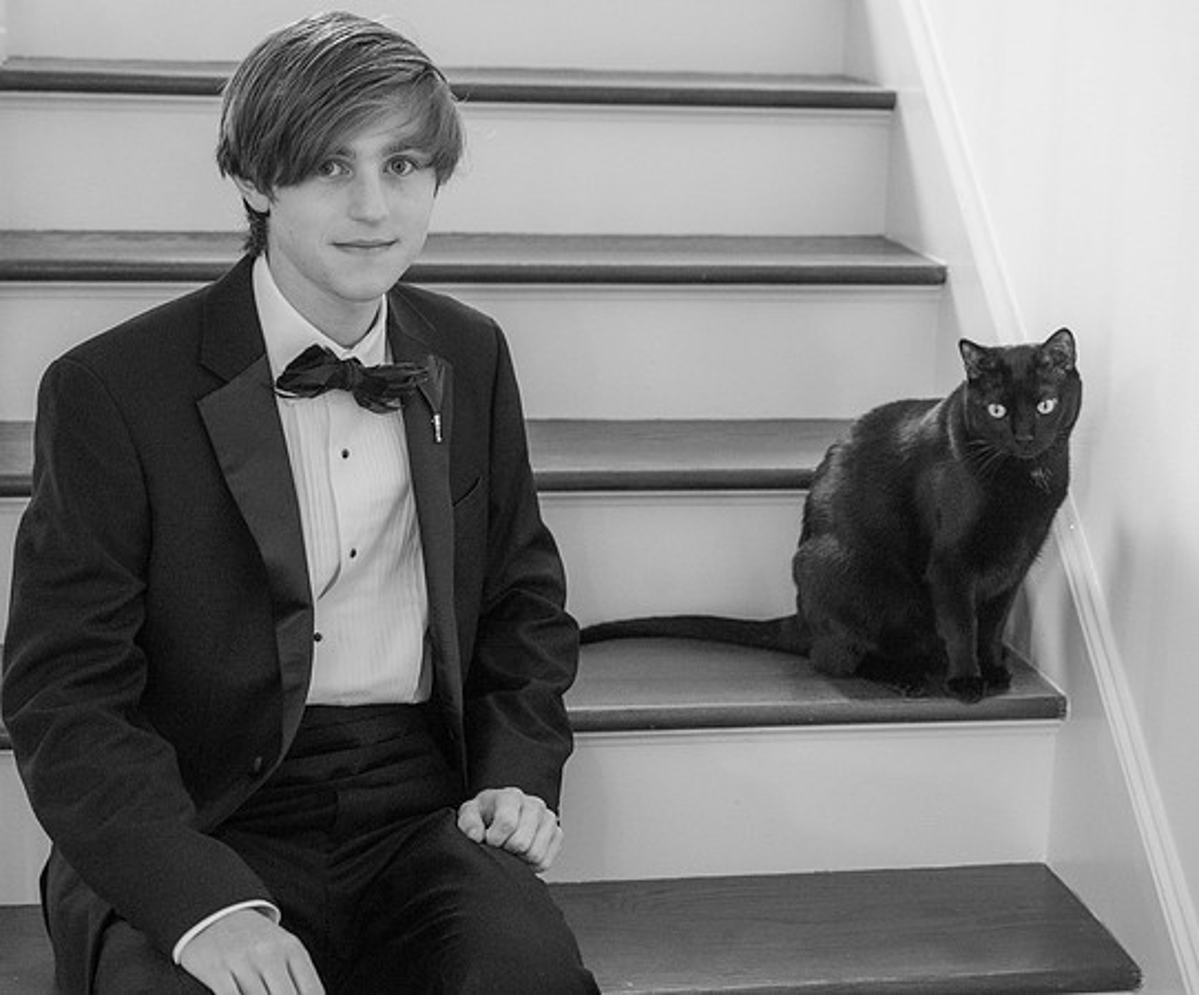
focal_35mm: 69
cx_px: 670
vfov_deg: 22.6
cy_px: 501
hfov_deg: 27.1
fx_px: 2487
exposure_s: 1/160
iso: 6400
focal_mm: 57
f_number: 4
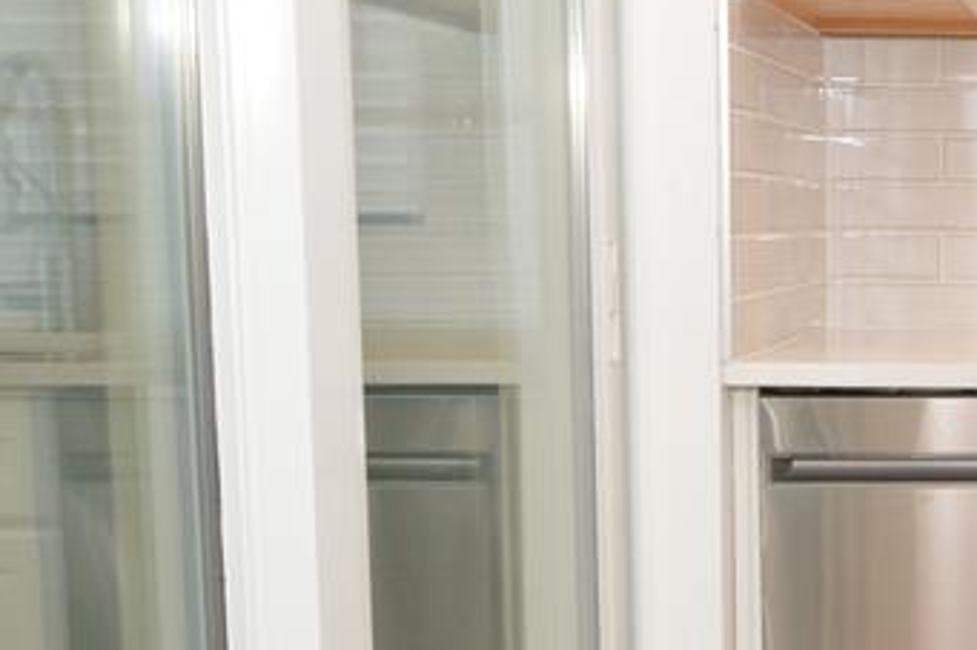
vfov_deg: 25.0
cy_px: 387
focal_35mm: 54
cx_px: 1186
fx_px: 1465
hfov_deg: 30.9
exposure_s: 1/60
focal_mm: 12
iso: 800
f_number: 10
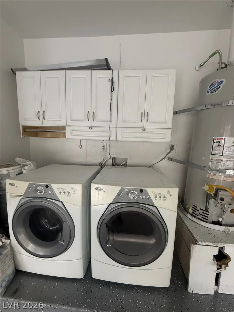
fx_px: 126
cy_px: 156
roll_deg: -1.3
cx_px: 117
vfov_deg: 102.1
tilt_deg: -6.4
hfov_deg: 85.7
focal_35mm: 14
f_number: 2.2
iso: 320
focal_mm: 2.22
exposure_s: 1/99
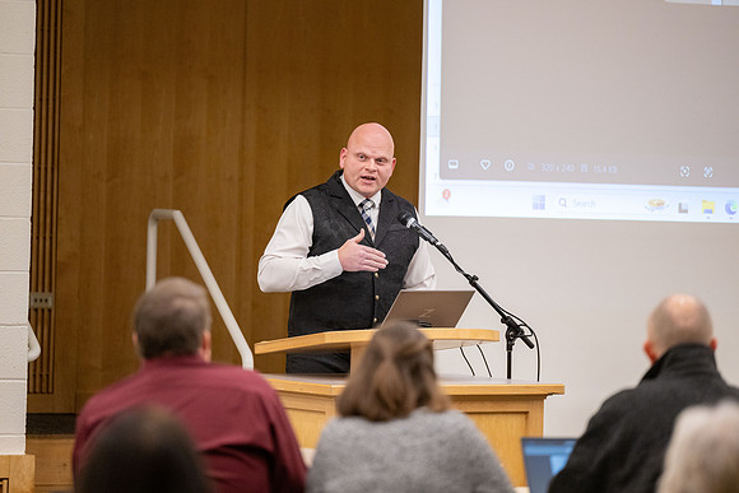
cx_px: 370
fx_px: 4106
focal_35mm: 200
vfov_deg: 6.9
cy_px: 246
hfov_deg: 10.3
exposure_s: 1/320
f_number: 2.8
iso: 2500
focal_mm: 200
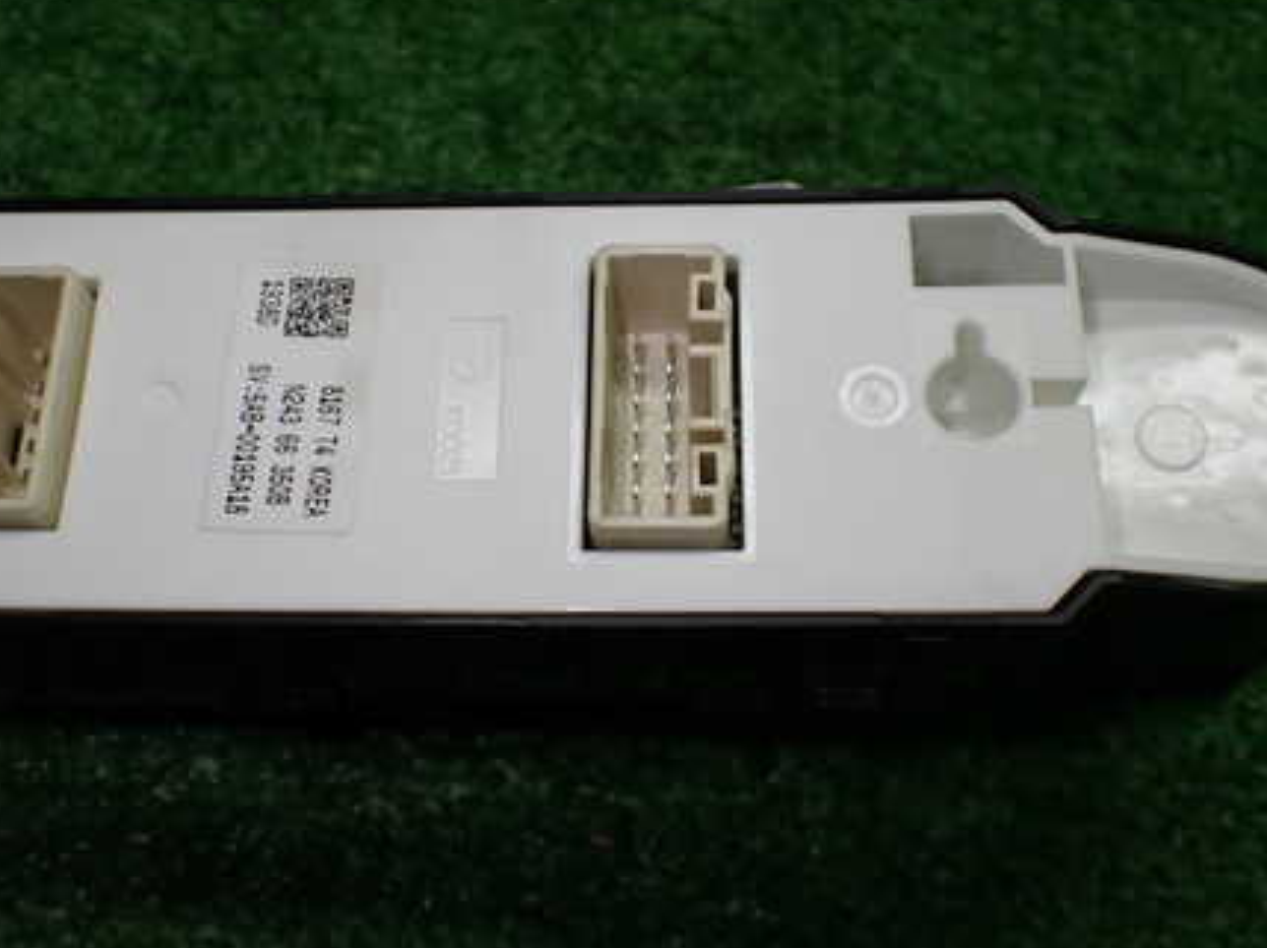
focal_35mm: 42
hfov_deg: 44.8
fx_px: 1536
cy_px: 384
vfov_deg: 34.2
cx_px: 602
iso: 100
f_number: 2.3
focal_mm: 5.4
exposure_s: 1/125
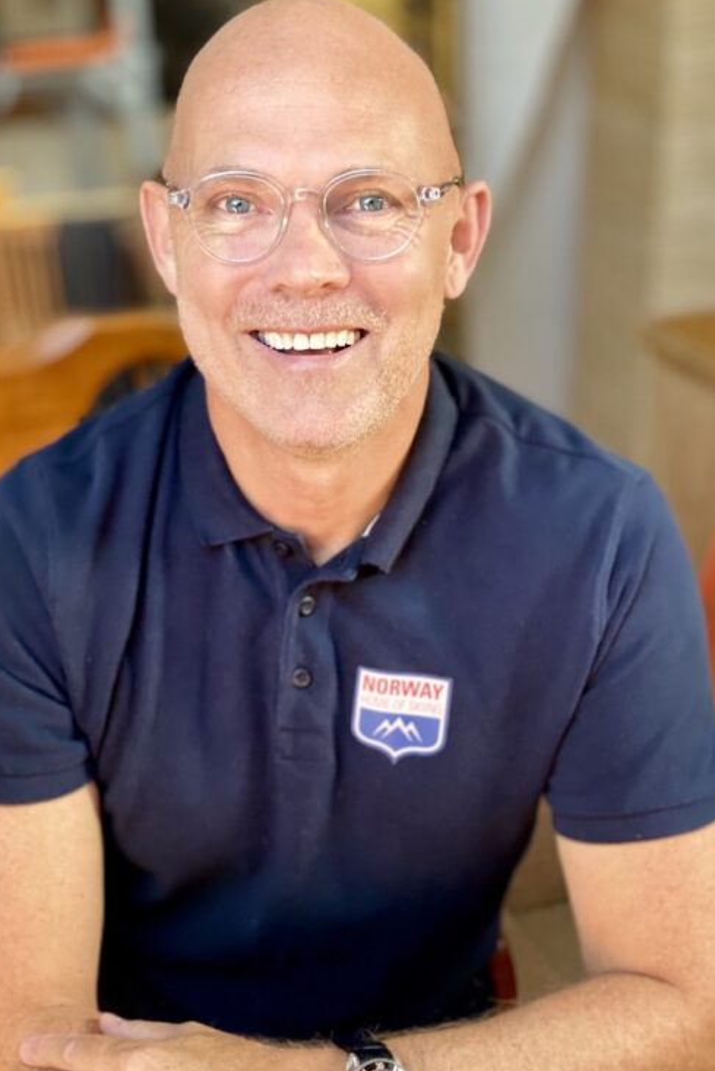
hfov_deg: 23.0
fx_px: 1757
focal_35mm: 59
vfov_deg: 33.9
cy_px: 548
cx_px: 335
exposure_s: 1/122
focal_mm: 6
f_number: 2
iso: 125
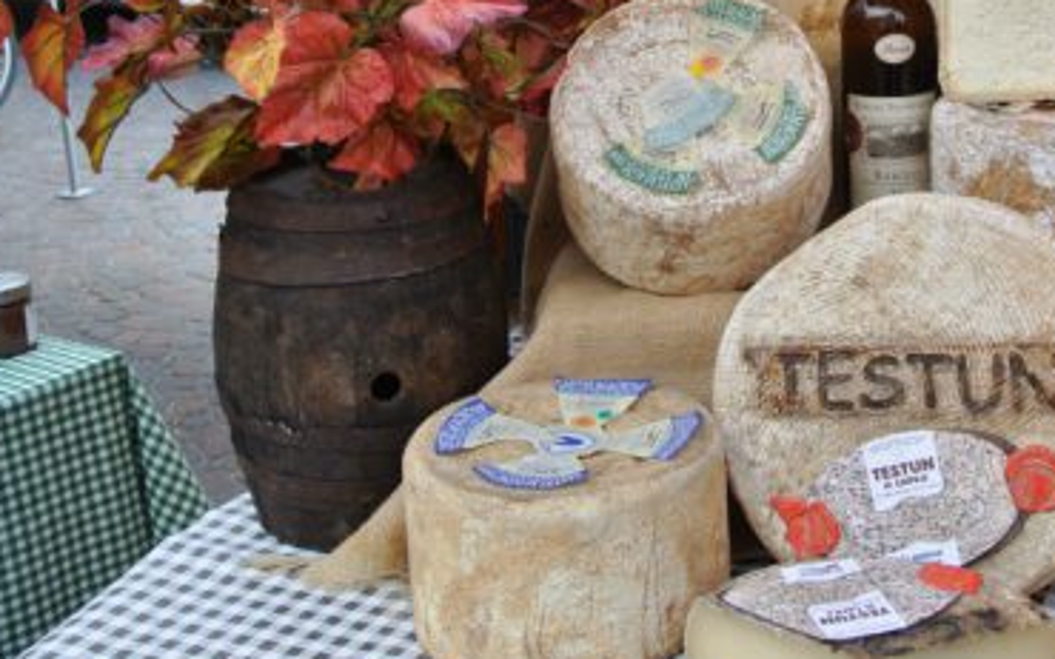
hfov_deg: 35.3
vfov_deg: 22.8
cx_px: 818
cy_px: 136
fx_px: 1610
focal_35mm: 56
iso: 110
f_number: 3.5
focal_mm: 11
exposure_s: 1/125
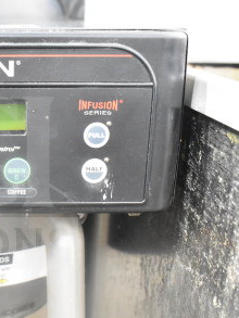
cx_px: -45
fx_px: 580
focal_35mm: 63
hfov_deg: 21.7
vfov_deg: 30.7
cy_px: 183
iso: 5000
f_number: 3.8
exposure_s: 1/30
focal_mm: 21
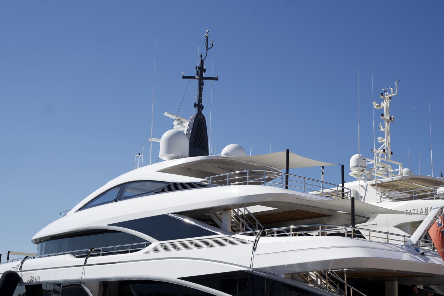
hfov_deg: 38.0
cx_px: 249
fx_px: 643
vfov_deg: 25.9
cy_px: 174
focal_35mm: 52
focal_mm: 40.1
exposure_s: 1/500
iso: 50
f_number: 5.6
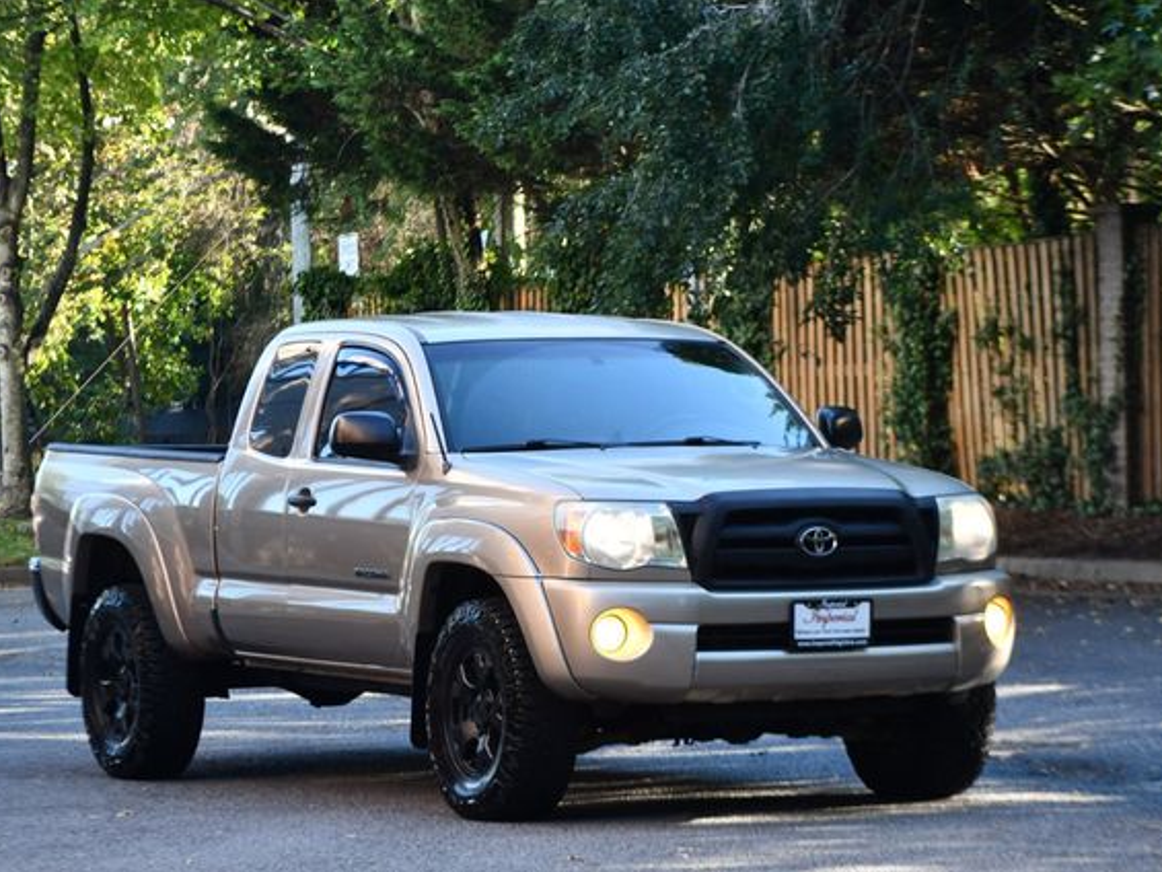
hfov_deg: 13.4
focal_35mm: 147
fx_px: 4936
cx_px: 535
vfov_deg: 10.1
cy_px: 436
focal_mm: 90
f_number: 4.8
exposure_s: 1/250
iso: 400
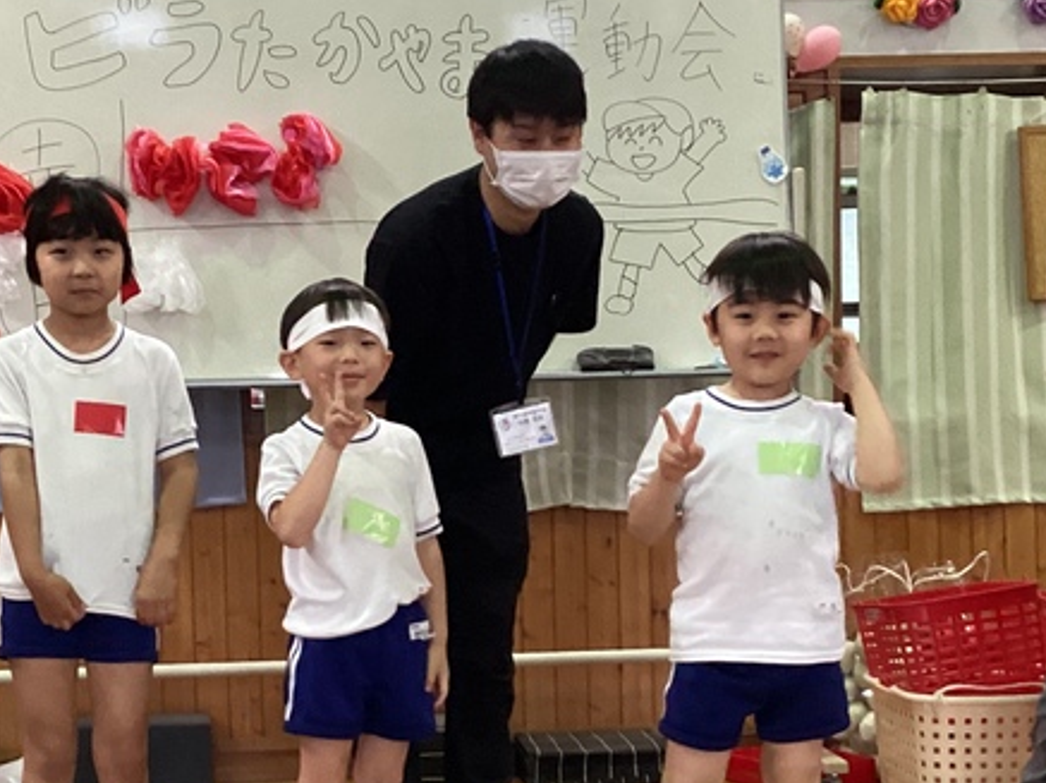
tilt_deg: -1.1
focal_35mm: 71
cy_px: 450
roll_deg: +1.5
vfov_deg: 20.7
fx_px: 2144
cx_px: 409
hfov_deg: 27.4
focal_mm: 3.3
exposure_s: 1/60
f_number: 2.4
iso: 320
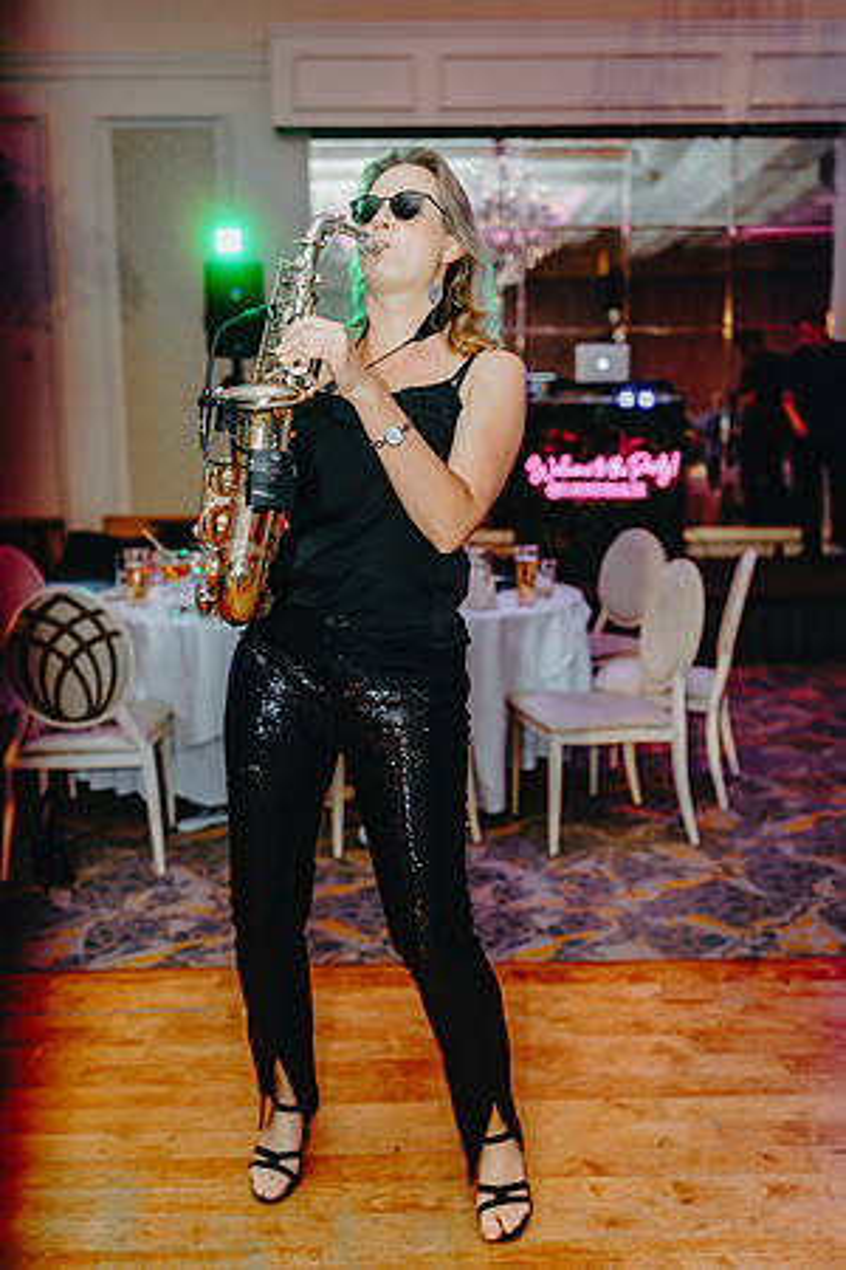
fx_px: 1234
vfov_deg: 54.4
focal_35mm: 35
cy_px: 635
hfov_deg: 37.9
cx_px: 423
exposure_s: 1/250
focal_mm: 35
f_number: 2
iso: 1250
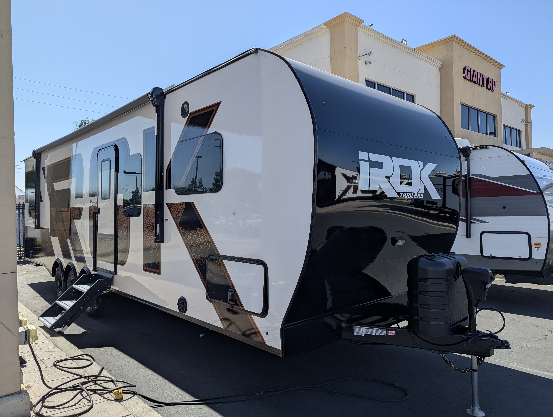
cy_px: 208
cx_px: 276
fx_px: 384
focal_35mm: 24
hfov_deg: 71.5
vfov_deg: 56.9
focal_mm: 6.81
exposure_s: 1/1887
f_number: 1.85
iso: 47
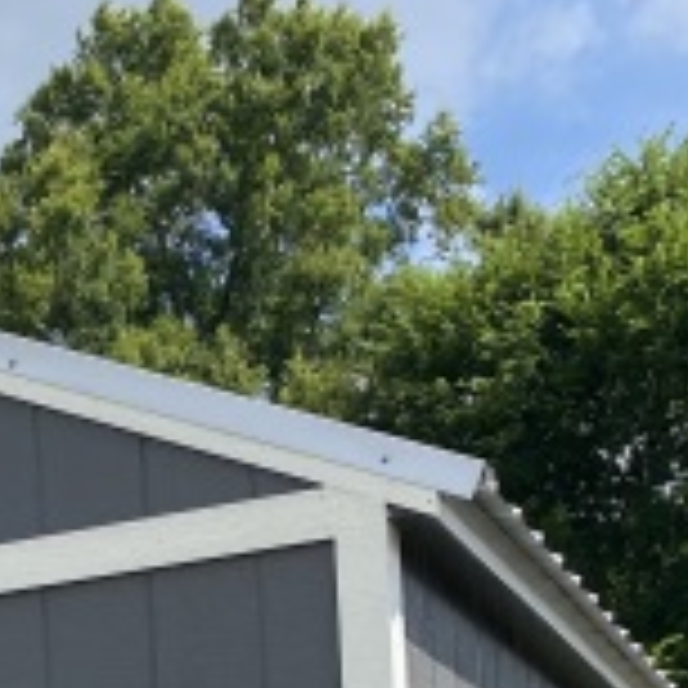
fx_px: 2159
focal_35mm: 96
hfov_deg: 17.1
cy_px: 1048
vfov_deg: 16.4
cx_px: -189
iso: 32
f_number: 1.8
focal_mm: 4.25
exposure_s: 1/2105
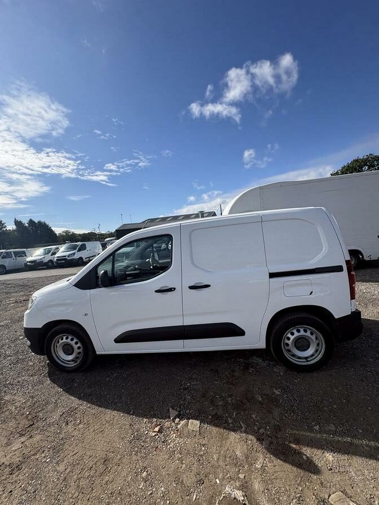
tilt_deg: +9.0
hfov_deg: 85.7
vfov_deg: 102.1
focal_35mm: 14
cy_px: 252
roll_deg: +0.9
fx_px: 204
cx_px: 190
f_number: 2.2
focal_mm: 2.22
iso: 50
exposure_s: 1/2342
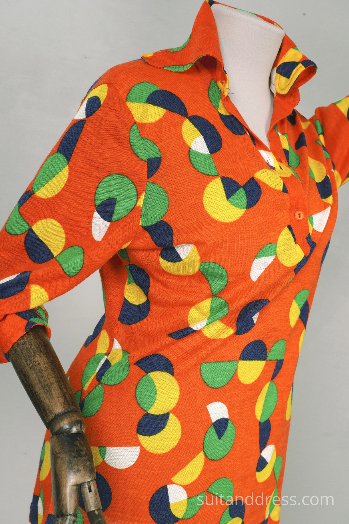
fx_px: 698
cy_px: 262
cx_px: 174
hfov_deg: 28.1
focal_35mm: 48
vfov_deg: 41.1
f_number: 7.1
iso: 400
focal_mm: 32
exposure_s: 1/20
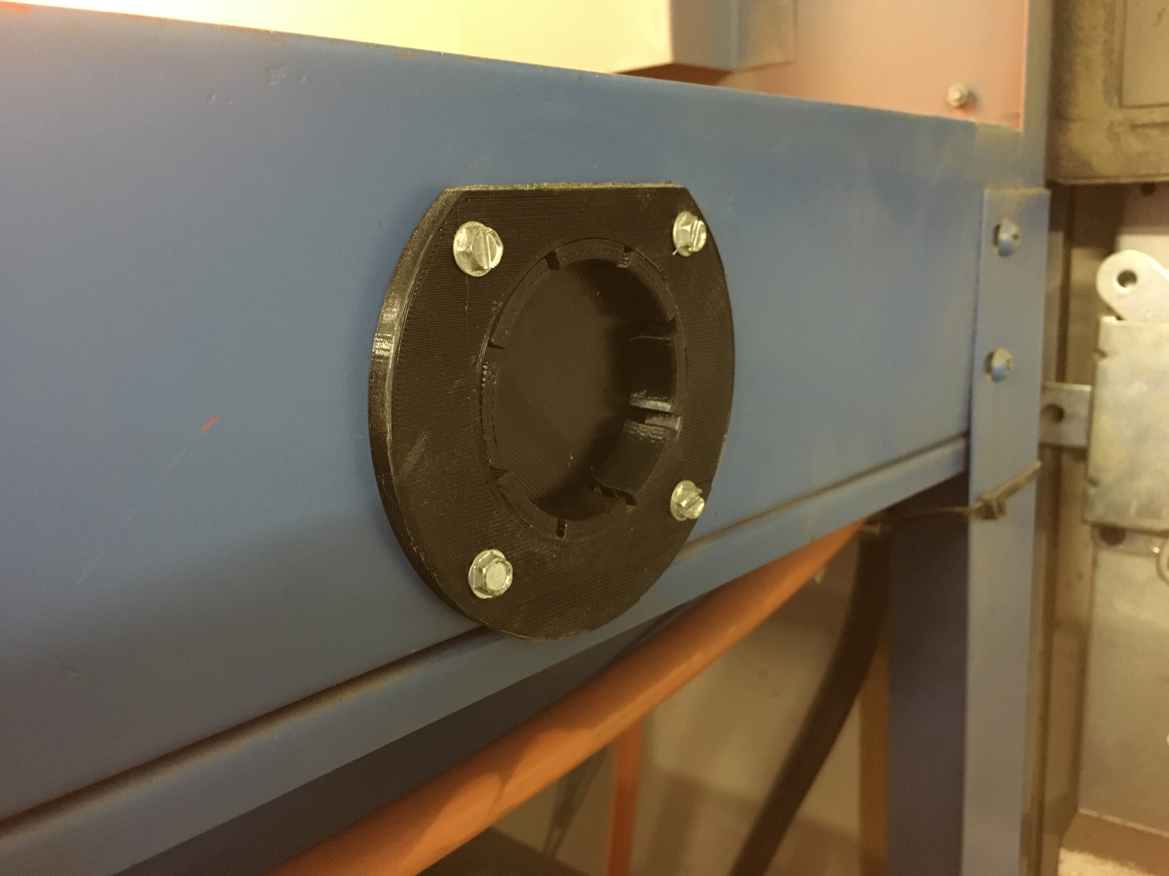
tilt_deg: -11.5
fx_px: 979
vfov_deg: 48.2
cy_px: 438
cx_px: 584
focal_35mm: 29
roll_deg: +1.2
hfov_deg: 61.7
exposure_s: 1/15
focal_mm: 4.15
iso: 500
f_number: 2.2
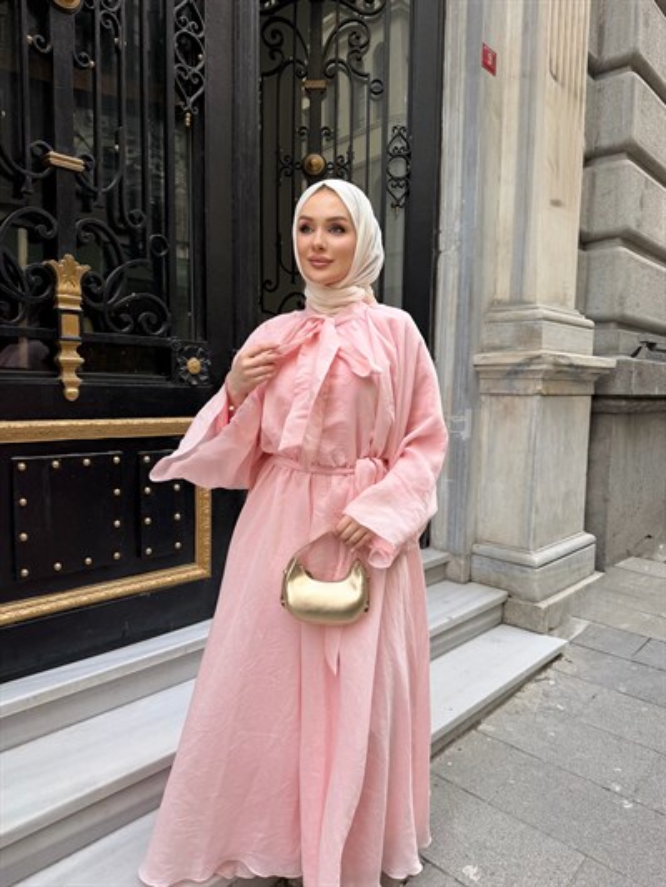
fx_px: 615
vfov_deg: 71.6
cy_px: 444
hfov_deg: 56.8
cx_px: 333
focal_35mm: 24
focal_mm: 6.76
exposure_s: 1/461
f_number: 1.78
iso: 80
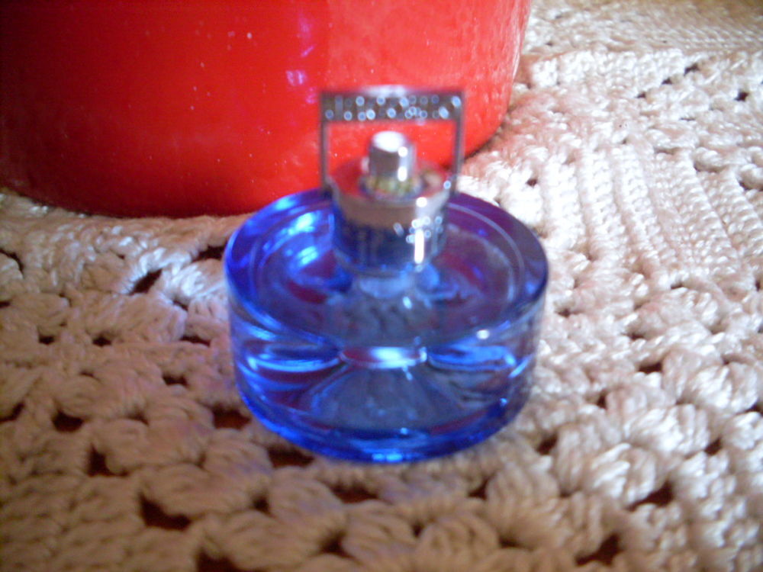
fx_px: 838
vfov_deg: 37.7
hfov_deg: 49.0
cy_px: 286
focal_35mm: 38
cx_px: 382
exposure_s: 1/10
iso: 200
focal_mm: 6.3
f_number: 2.8
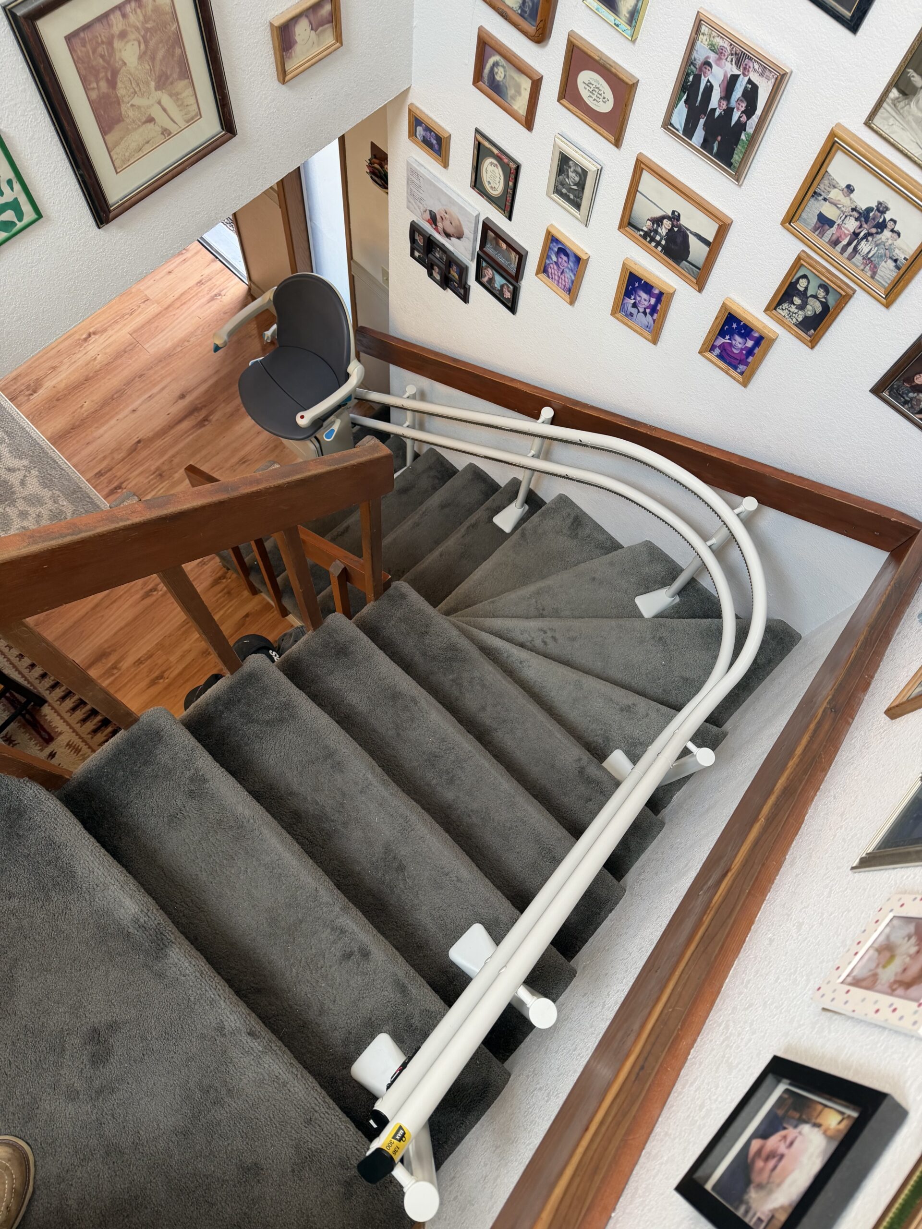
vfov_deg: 71.6
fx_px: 852
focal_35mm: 24
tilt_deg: -71.6
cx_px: 461
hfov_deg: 56.8
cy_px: 614
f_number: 1.78
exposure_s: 1/60
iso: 100
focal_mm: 6.76
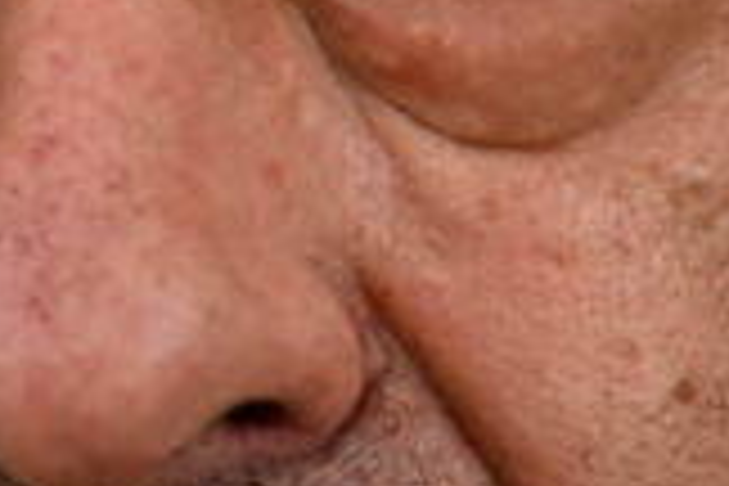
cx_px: 126
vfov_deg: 0.7
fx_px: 38411
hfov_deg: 1.1
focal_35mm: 1897
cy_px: 137
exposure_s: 1/400
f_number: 4.5
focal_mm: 300
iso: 1600
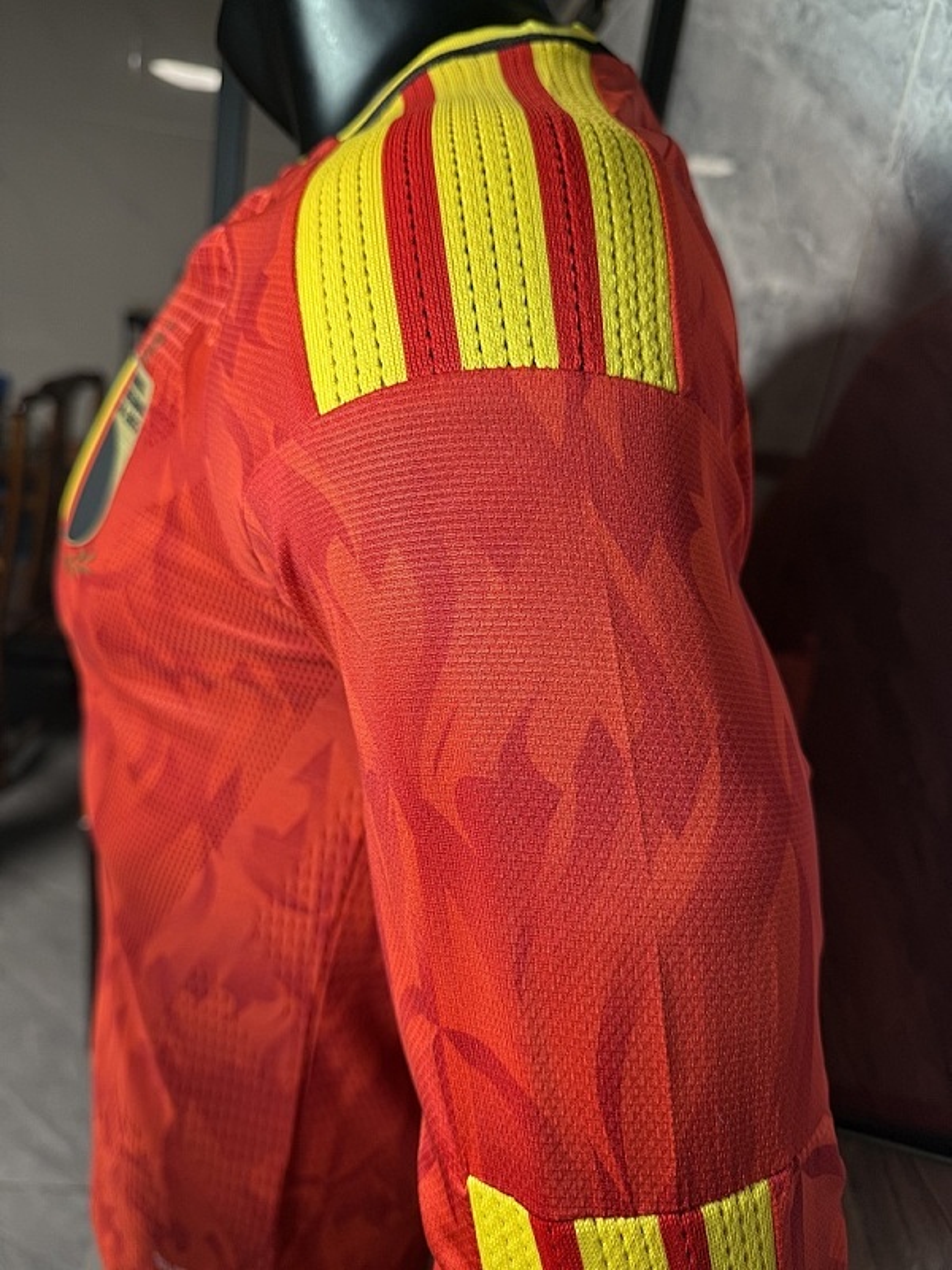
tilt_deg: -20.6
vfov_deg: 71.6
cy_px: 635
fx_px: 880
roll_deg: -9.8
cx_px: 476
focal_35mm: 24
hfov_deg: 56.8
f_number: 1.78
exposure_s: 1/50
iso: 125
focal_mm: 6.76
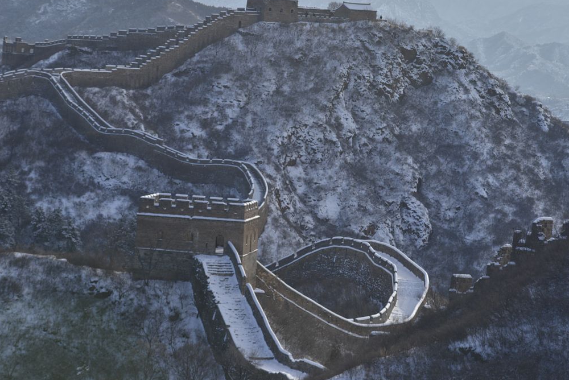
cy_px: 174
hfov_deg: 24.2
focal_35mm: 84
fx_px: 1328
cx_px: 276
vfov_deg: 16.3
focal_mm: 70
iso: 100
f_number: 11
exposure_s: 1/80
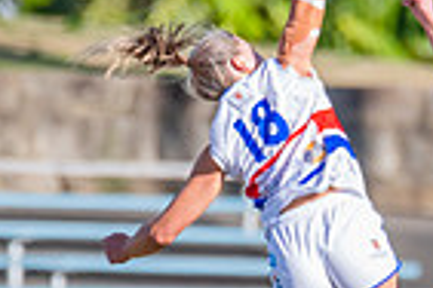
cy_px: 302
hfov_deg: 0.8
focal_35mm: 2642
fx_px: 31775
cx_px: 482
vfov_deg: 0.5
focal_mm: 600
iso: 800
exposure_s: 1/1600
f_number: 8
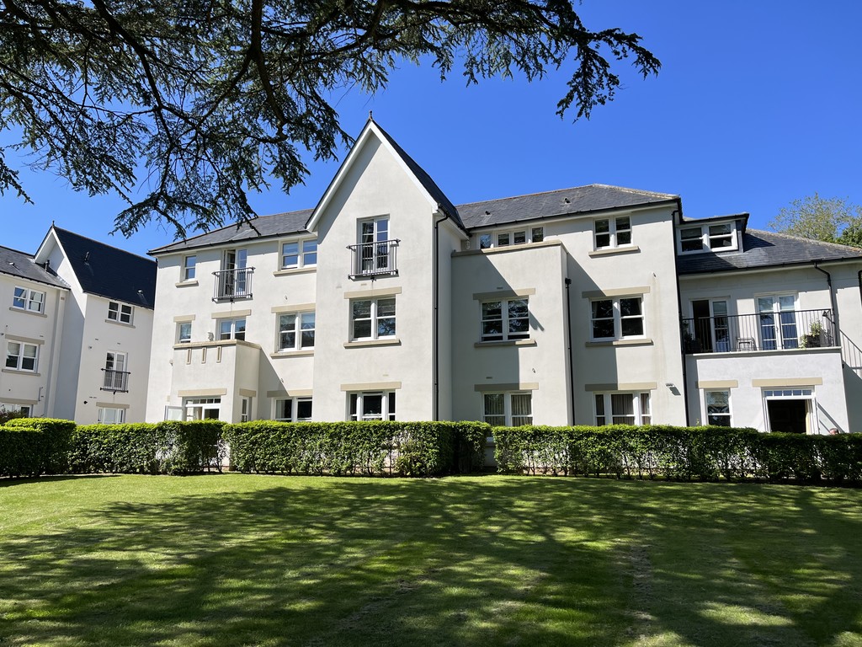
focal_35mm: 26
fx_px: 647
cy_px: 324
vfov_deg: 53.1
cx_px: 431
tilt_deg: +11.9
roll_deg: +0.2
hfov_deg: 67.3
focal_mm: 5.1
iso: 50
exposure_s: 1/3413
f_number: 1.6
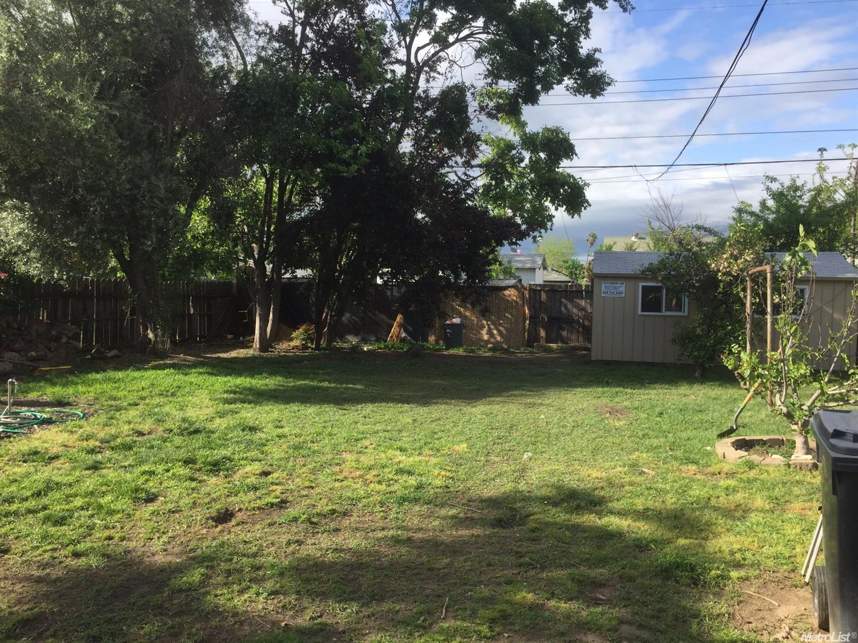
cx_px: 429
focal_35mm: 29
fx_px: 719
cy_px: 322
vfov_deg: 48.2
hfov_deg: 61.7
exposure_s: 1/942
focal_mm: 4.15
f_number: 2.2
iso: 32
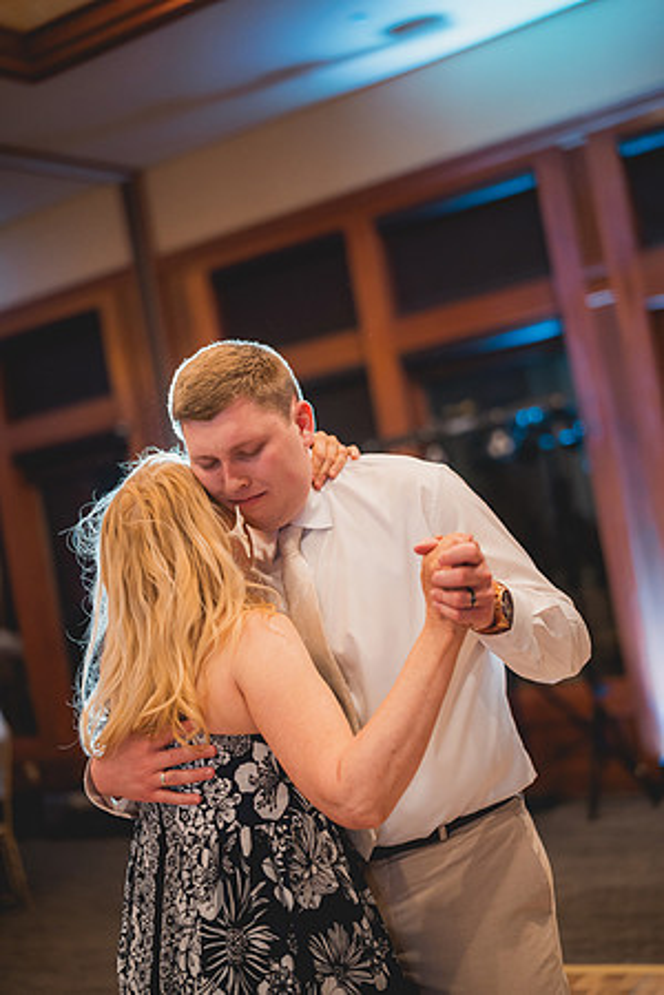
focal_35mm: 50
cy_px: 498
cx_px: 332
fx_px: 1383
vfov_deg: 39.6
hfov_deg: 27.0
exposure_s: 1/400
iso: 1250
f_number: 1.4
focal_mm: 50
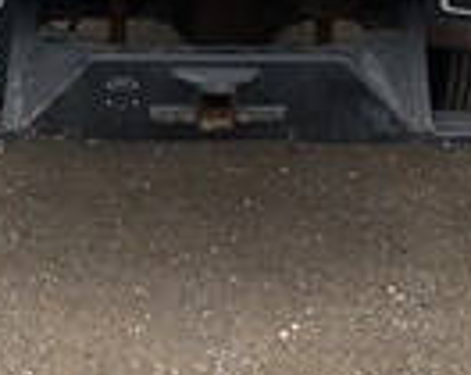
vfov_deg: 16.9
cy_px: -96
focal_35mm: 86
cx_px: 236
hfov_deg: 22.3
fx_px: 1196
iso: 25
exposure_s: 1/804
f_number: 1.8
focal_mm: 3
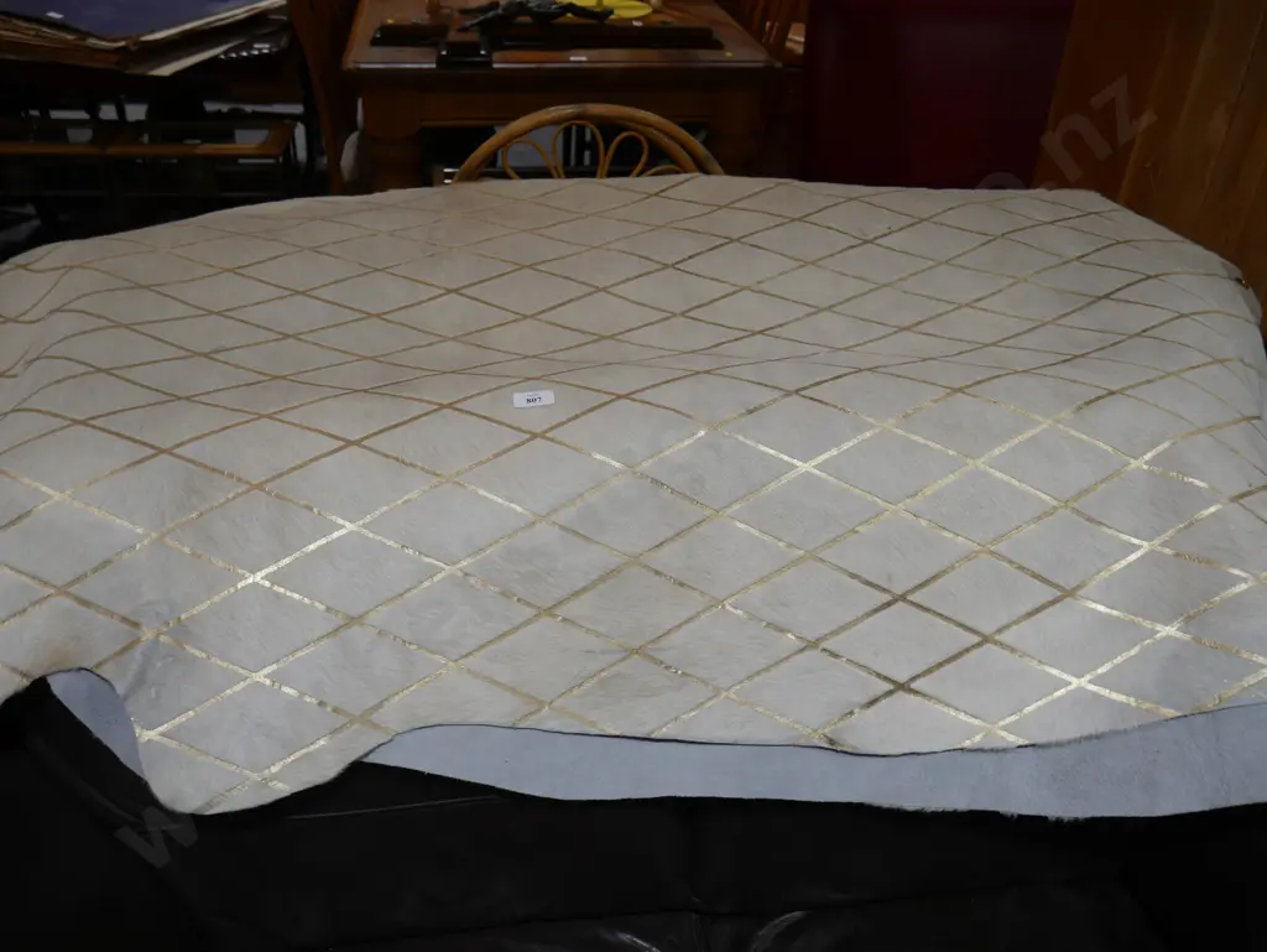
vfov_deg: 44.2
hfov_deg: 56.8
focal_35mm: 32
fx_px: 1172
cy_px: 476
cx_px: 634
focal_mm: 16
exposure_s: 1/125
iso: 200
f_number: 4
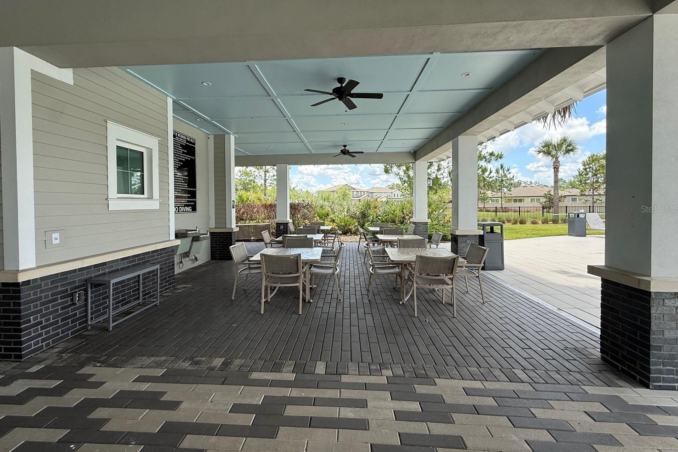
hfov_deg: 100.4
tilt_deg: +1.4
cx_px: 333
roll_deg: +0.3
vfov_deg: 77.2
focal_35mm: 15
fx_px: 282
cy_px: 209
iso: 64
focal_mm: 2.22
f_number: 2.2
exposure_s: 1/545
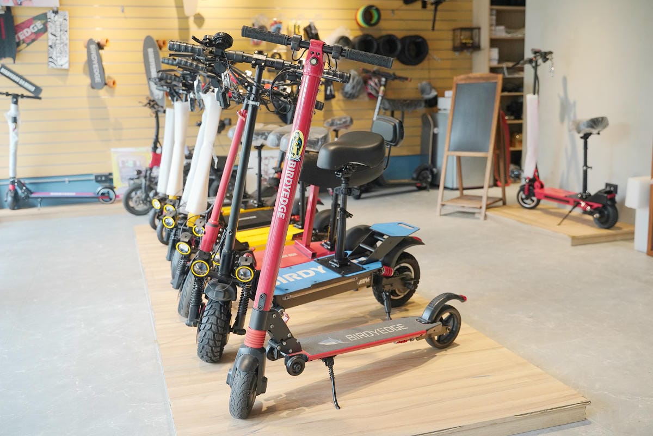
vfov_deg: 36.9
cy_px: 218
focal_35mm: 36
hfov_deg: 53.1
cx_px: 326
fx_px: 653
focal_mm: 36
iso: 1600
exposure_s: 1/160
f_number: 4
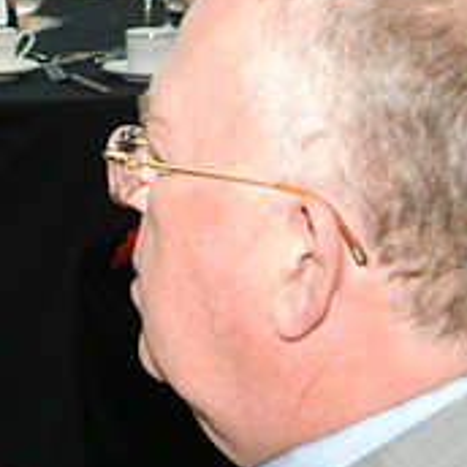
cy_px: 273
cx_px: -171
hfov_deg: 9.5
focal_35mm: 181
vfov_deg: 9.7
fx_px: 2763
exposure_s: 1/60
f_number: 8
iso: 800
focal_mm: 42
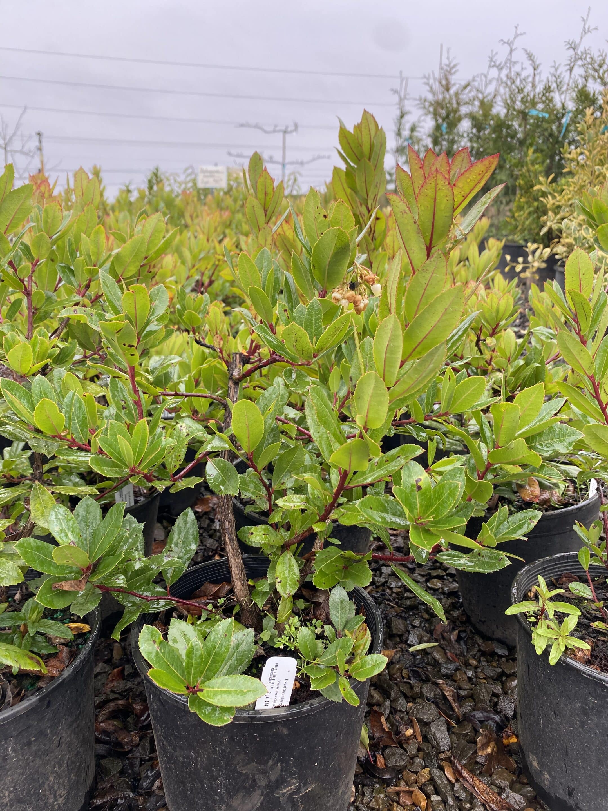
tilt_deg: -13.8
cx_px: 304
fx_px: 609
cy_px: 406
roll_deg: +0.2
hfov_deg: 53.1
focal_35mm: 26
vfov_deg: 67.3
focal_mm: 4.25
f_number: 1.8
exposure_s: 1/122
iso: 40
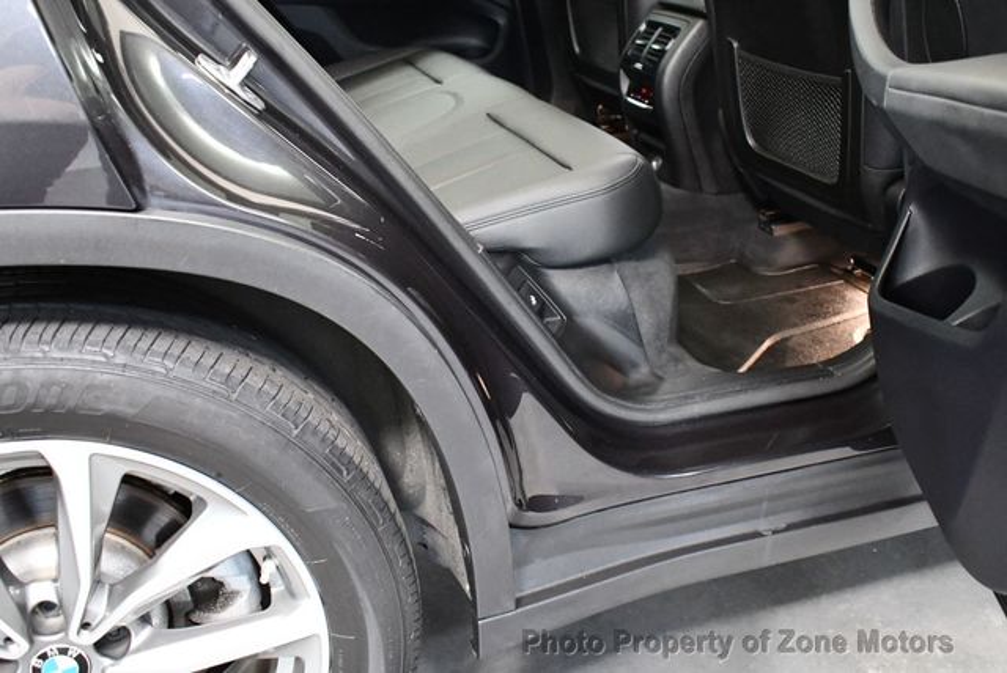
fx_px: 1008
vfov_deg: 36.9
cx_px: 504
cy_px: 336
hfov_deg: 53.1
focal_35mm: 36
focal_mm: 18
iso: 5600
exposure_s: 1/60
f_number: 3.5
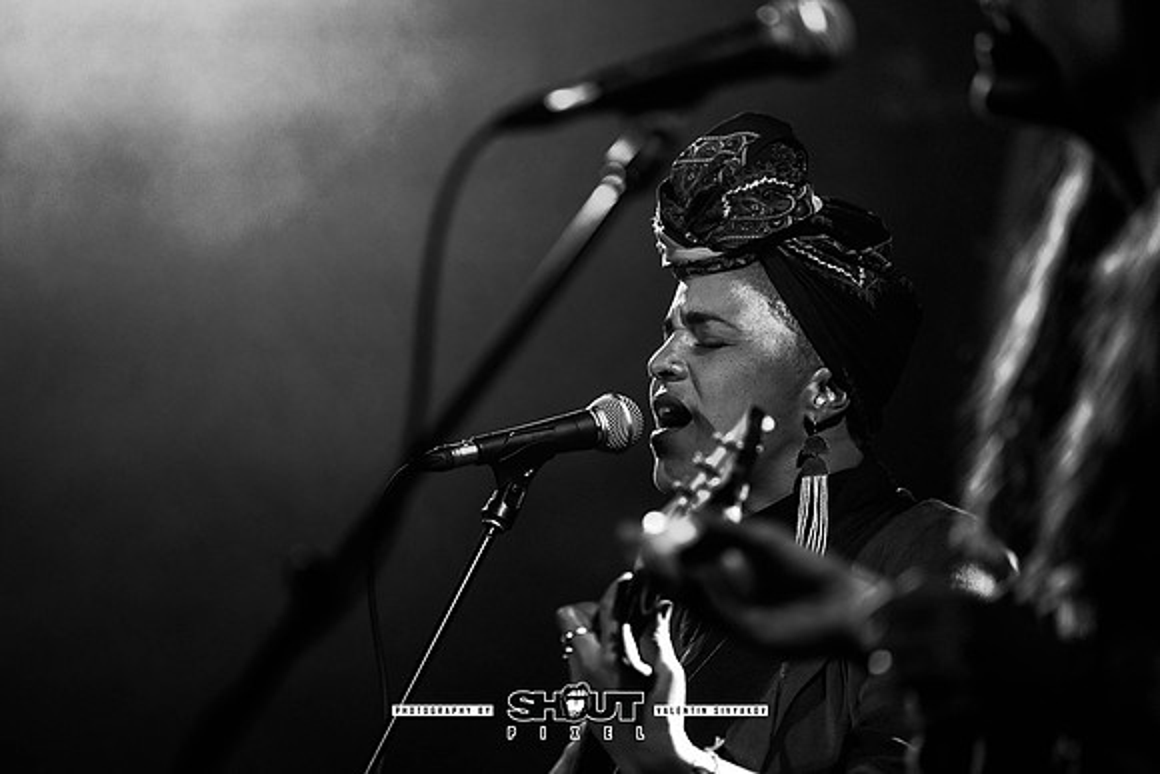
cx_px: 580
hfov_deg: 11.4
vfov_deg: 7.6
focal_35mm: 180
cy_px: 387
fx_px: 5801
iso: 800
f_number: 2.8
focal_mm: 180
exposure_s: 1/200
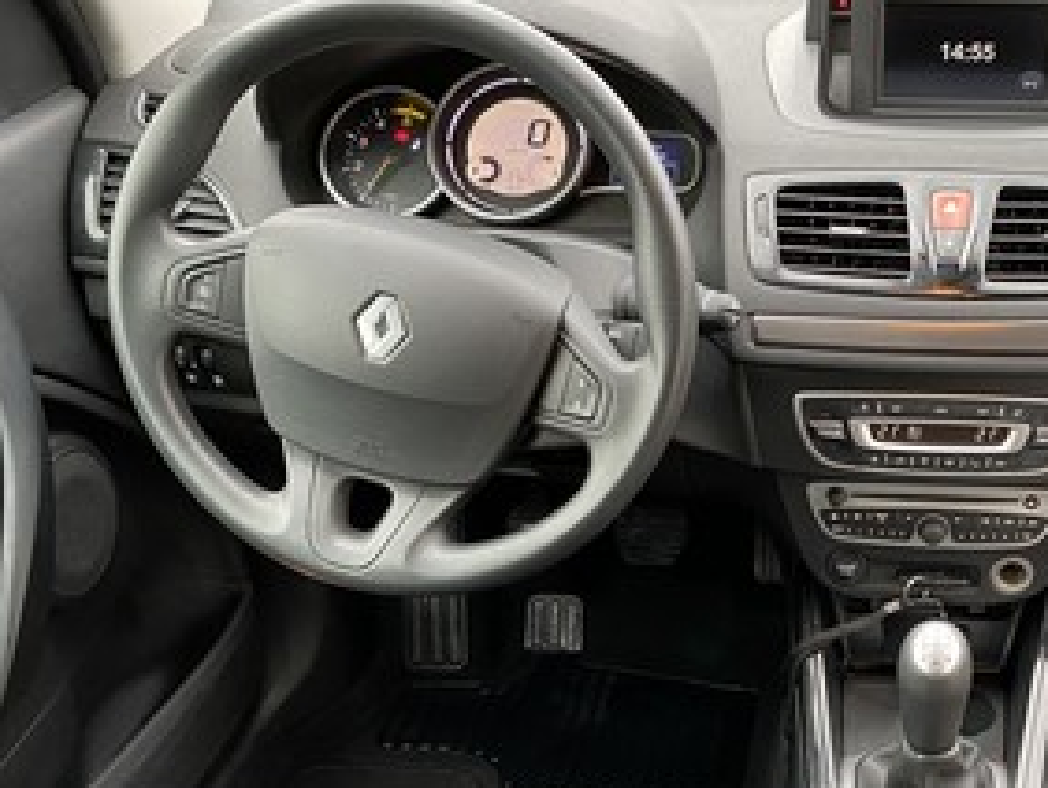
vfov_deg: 30.1
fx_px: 1424
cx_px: 825
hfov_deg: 39.0
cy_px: 649
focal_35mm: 47
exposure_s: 1/59
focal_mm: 4.25
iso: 200
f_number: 1.8
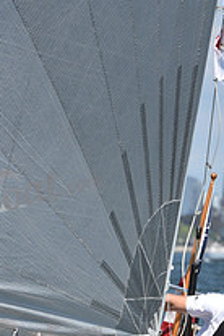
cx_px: 187
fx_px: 5226
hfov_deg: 2.5
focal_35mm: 560
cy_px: 416
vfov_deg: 3.7
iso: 320
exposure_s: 1/1250
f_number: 9
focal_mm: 200
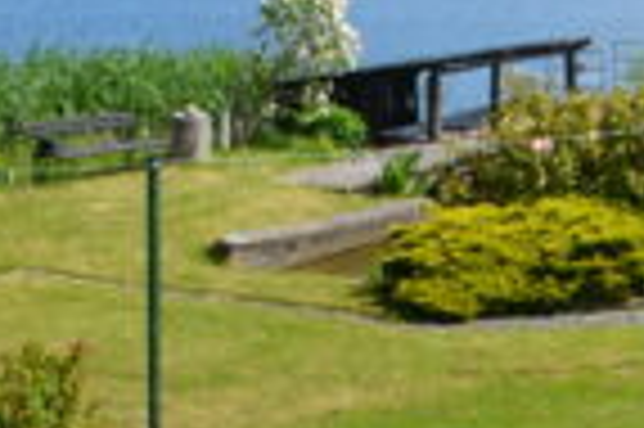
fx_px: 1871
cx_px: 1054
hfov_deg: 17.0
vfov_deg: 12.6
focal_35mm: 105
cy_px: -131
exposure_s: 1/250
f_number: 8
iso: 100
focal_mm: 13
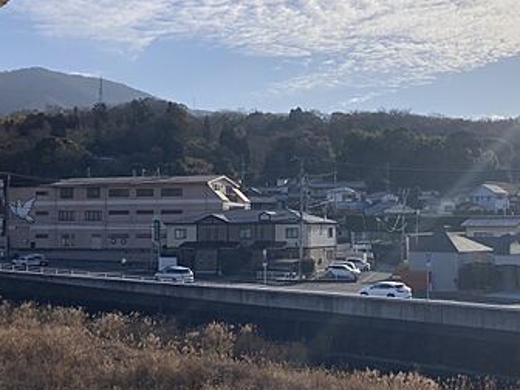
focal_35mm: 50
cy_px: 189
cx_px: 405
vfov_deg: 29.1
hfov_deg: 37.0
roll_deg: +0.0
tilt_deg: +1.3
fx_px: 751
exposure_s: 1/6098
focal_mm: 3.99
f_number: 1.8
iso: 25
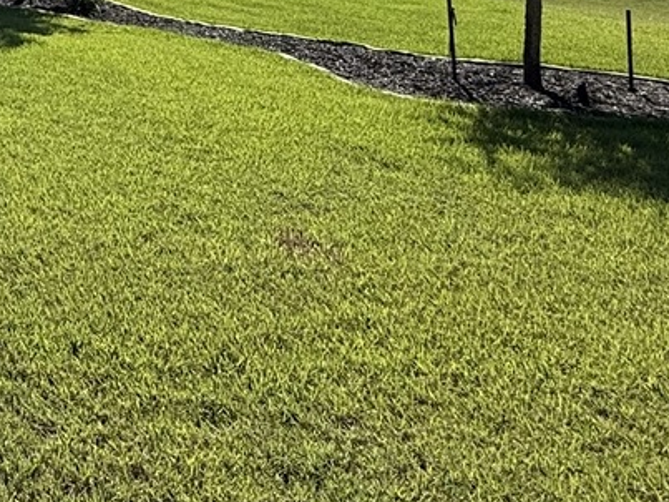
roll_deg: +0.2
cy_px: -111
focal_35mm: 50
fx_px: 966
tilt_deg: +2.3
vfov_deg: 25.8
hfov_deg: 30.6
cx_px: -186
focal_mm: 2.22
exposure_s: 1/2717
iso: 50
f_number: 2.2
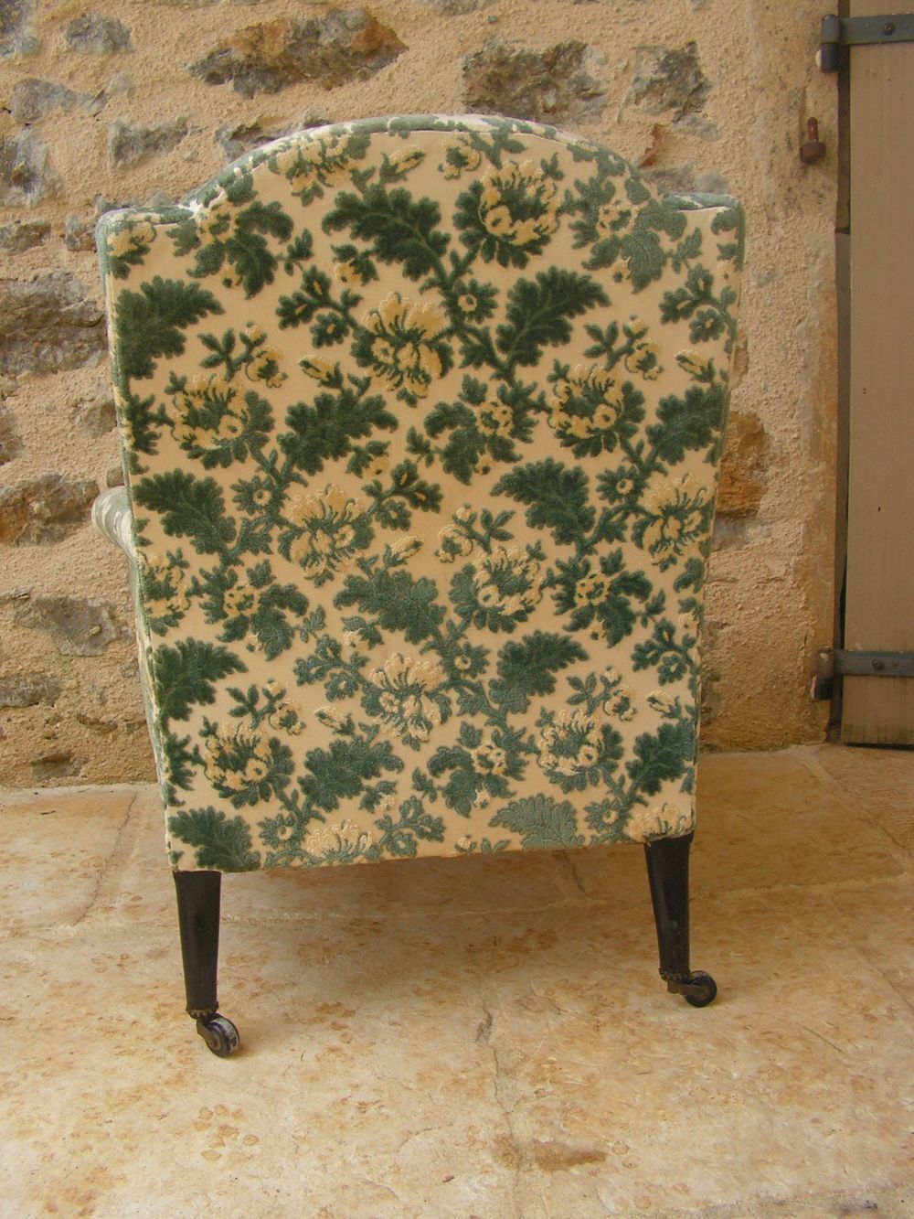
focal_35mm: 36
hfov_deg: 39.7
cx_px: 457
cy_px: 610
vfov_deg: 51.4
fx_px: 1267
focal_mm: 6
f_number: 3.2
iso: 64
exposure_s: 1/100
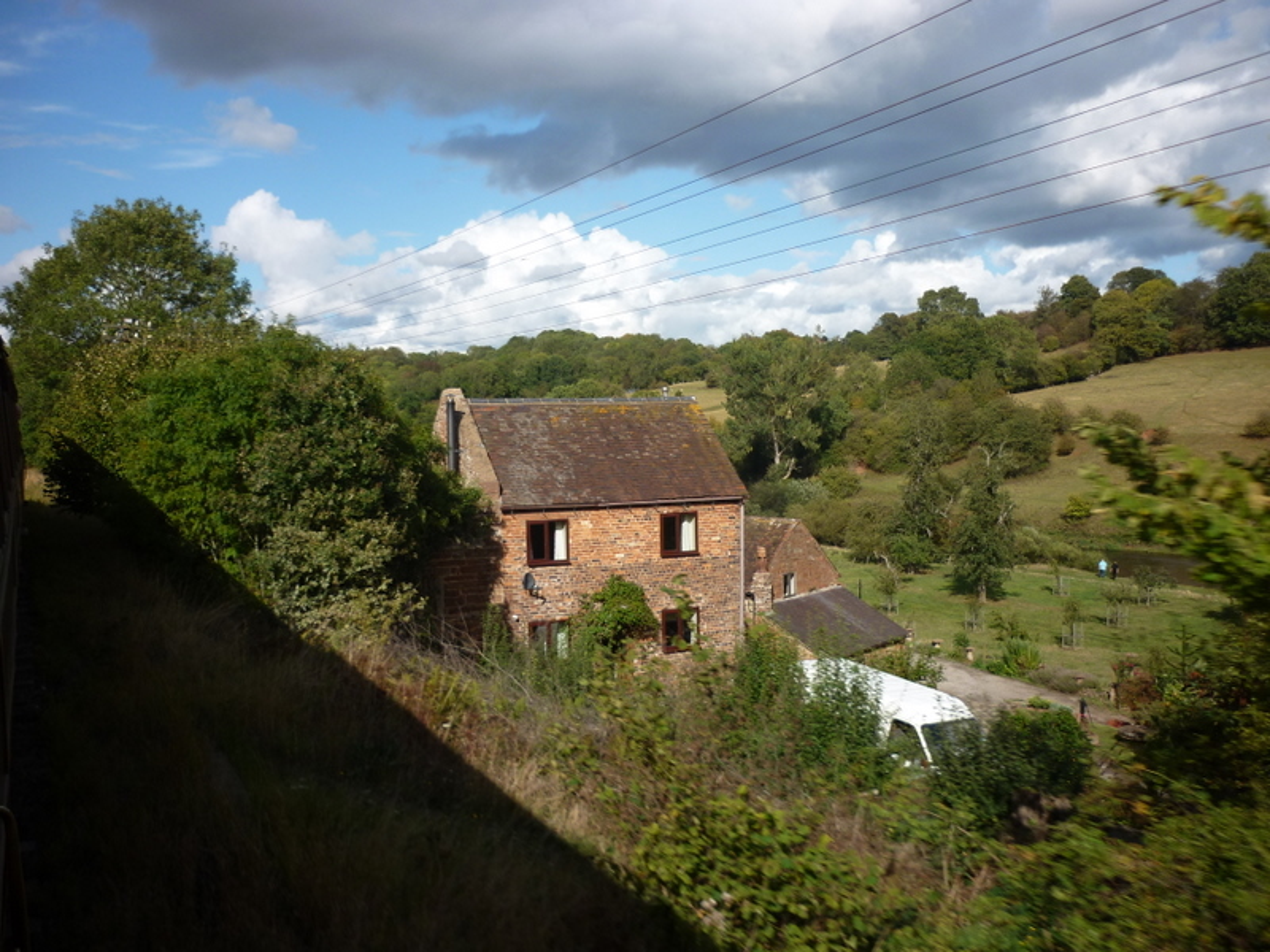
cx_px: 635
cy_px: 476
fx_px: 1211
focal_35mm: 33
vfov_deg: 42.9
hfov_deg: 55.4
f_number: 8
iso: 80
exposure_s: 1/200
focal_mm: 5.5
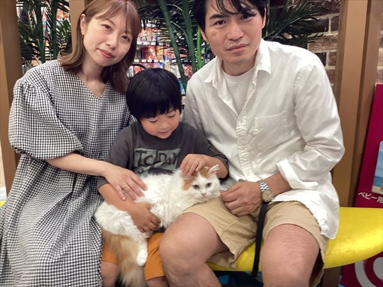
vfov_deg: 45.4
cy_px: 144
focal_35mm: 31
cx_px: 192
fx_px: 343
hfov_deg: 58.4
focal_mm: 3.3
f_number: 2.4
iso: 80
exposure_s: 1/50
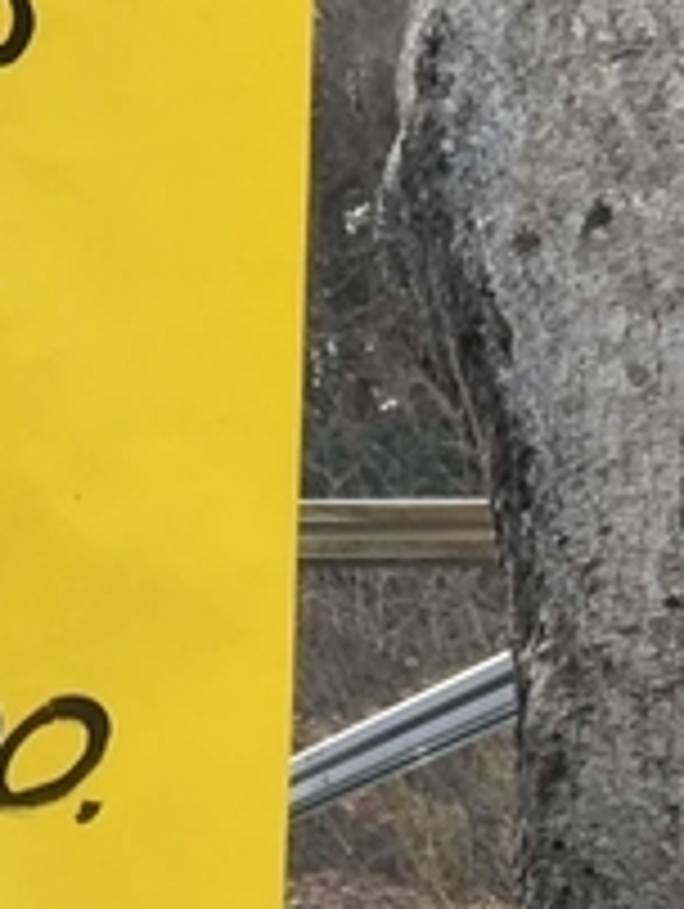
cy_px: -306
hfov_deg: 9.0
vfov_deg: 12.9
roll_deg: +1.3
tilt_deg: +23.1
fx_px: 3865
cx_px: -1030
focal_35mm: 147
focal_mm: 4.15
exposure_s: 1/162
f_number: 2.2
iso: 25
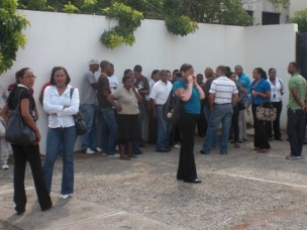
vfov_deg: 26.0
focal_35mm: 56
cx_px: 164
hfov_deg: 34.3
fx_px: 497
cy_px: 91
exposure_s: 1/200
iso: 64
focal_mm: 6.3
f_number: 5.6
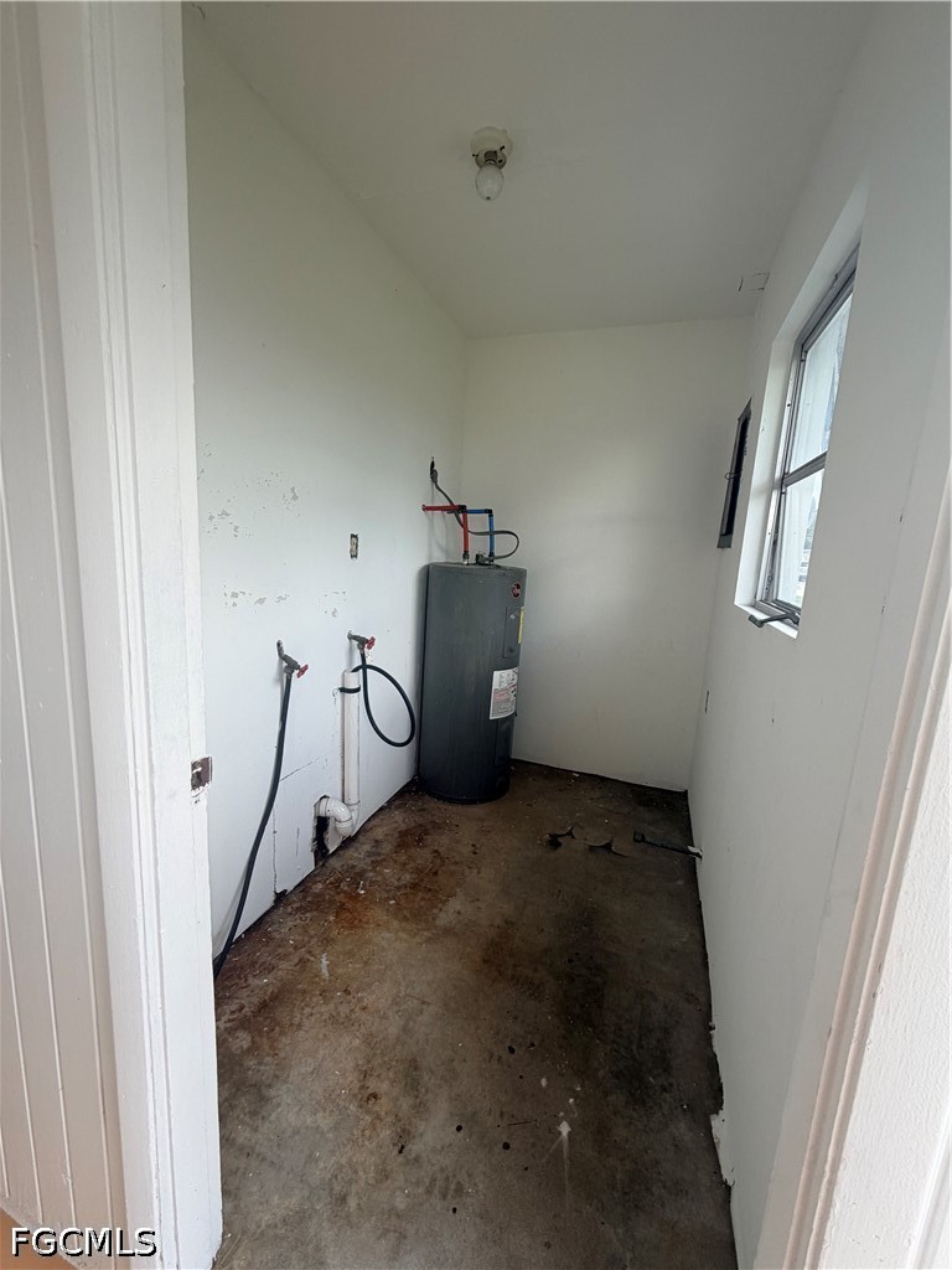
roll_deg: -3.0
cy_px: 635
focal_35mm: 14
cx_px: 476
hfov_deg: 85.7
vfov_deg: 102.1
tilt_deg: -10.1
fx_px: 513
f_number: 2.2
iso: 64
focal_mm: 2.22
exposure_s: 1/121
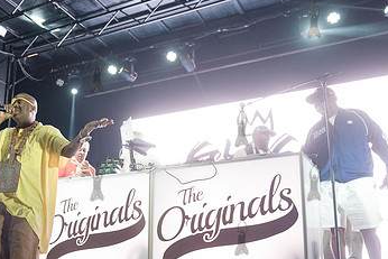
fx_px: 507
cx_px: 96
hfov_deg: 40.7
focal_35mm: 47
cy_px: 181
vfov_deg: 28.4
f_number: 3.5
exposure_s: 1/320
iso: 3200
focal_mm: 28
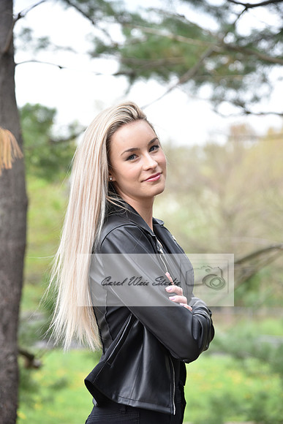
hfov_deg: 13.0
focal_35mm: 105
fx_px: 1237
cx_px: 142
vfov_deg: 19.5
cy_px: 212
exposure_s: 1/250
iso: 320
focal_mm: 105
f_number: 4.5
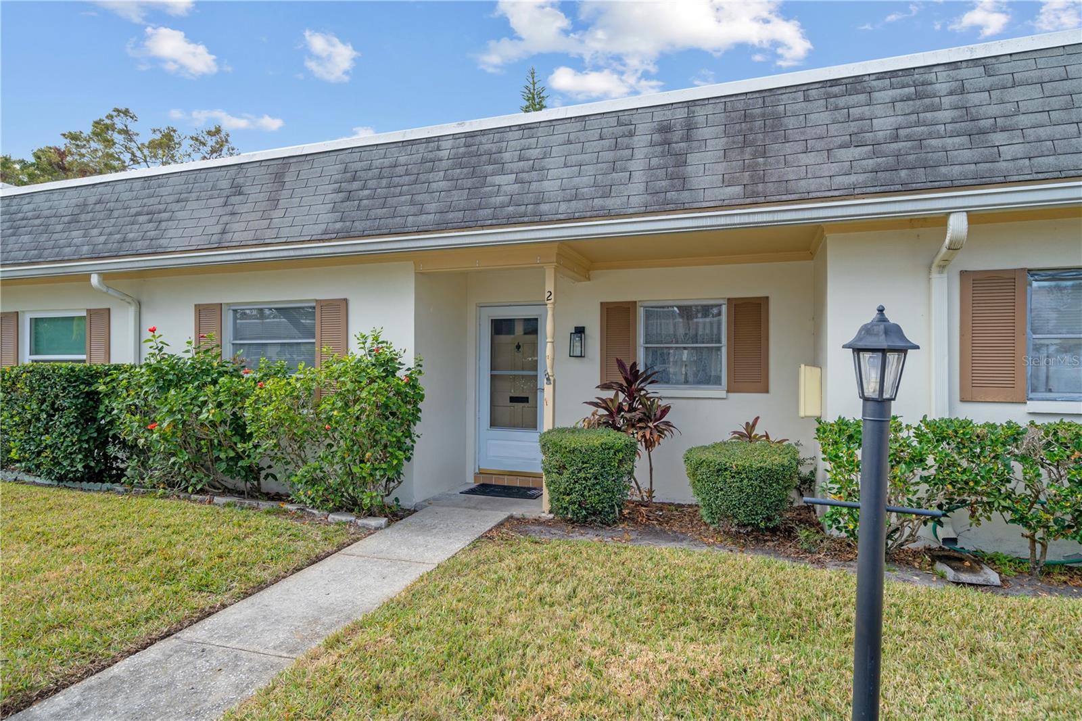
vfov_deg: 61.9
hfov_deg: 84.0
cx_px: 541
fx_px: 601
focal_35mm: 20
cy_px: 360
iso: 200
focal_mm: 20
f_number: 7.1
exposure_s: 1/160
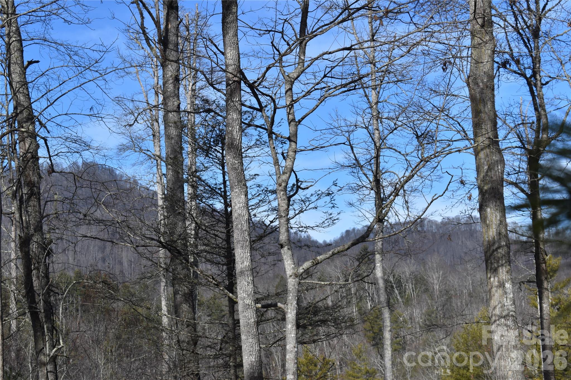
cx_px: 286
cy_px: 190
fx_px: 1308
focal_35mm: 82
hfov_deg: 24.6
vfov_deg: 16.6
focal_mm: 55
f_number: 10
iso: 200
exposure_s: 1/400
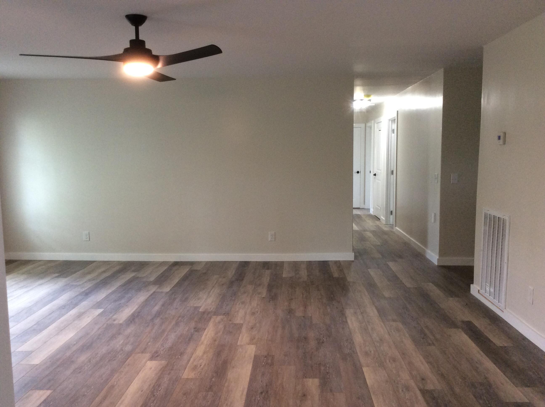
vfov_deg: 44.1
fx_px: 503
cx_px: 272
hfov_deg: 56.9
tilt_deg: -7.4
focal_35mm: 32
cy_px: 204
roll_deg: +1.7
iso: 80
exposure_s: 1/24
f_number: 2.4
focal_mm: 3.3
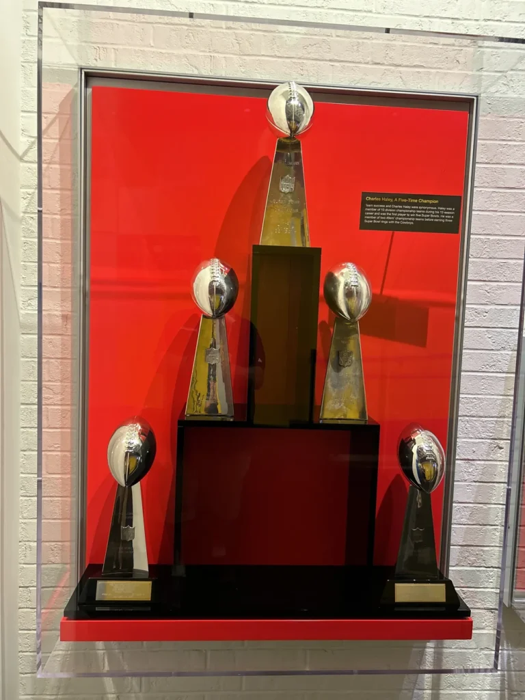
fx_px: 526
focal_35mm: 26
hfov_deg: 53.1
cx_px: 262
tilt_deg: -4.2
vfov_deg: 67.3
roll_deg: -1.7
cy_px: 350
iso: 200
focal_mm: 5.7
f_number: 1.5
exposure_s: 1/60
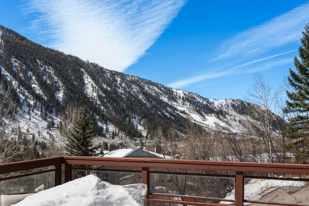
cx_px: 166
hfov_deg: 49.5
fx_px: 335
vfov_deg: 34.2
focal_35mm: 39
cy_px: 110
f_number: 7.1
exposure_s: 1/200
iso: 100
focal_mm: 35
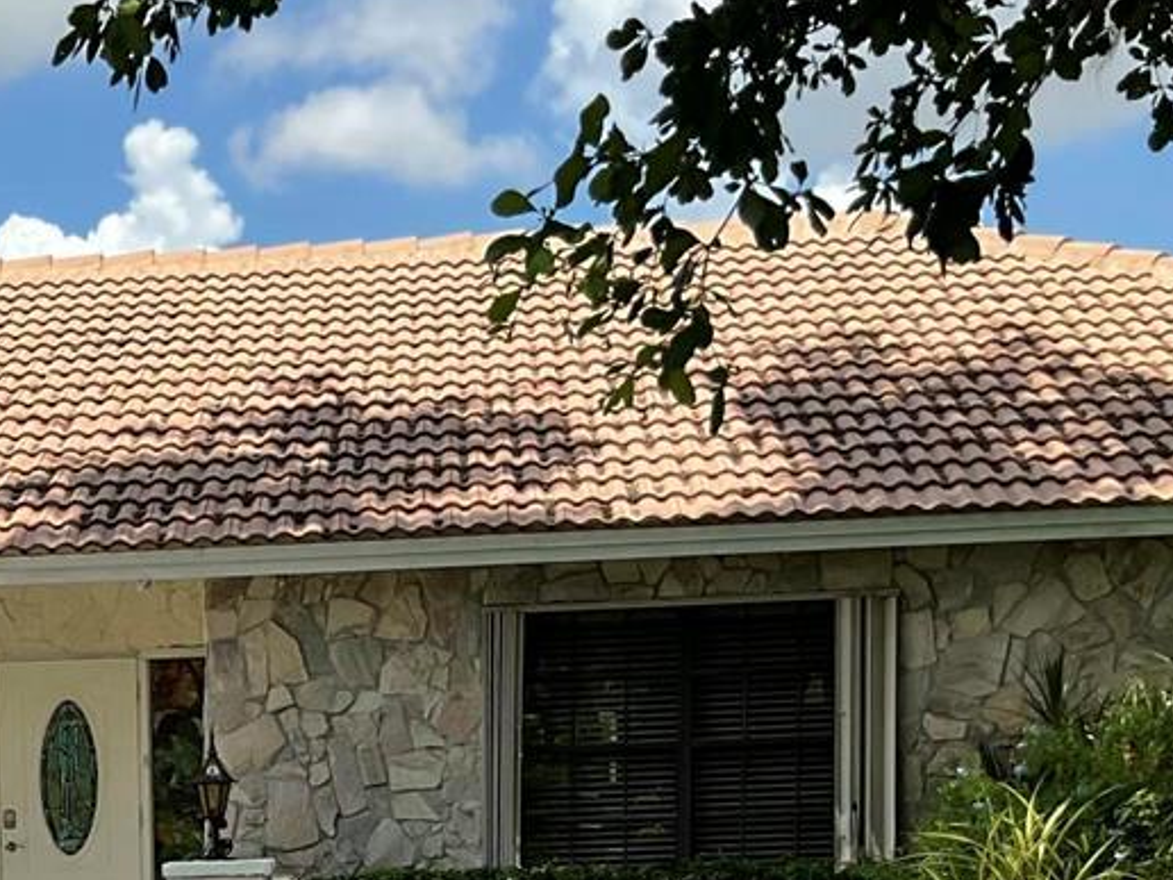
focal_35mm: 90
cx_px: 45
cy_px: 1273
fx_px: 3050
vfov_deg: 15.3
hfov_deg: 21.1
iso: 16
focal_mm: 3
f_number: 1.8
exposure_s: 1/1984
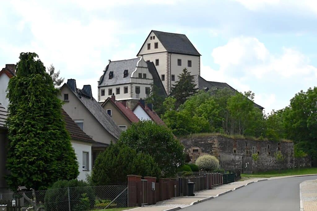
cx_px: 158
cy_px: 106
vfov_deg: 19.4
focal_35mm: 70
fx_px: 616
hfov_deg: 28.9
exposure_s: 1/400
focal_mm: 70
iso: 100
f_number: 7.1
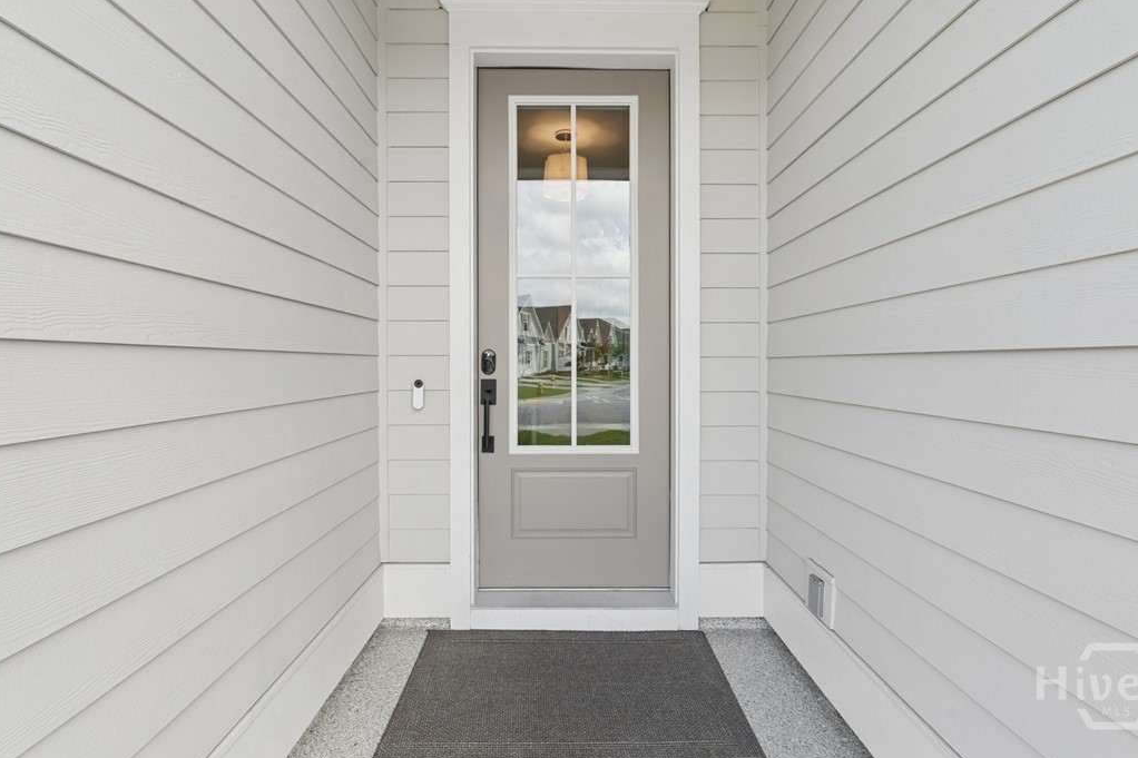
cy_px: 364
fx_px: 537
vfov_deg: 70.4
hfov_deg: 93.3
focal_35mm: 17
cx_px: 576
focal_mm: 16
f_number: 10
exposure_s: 1/250
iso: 1000
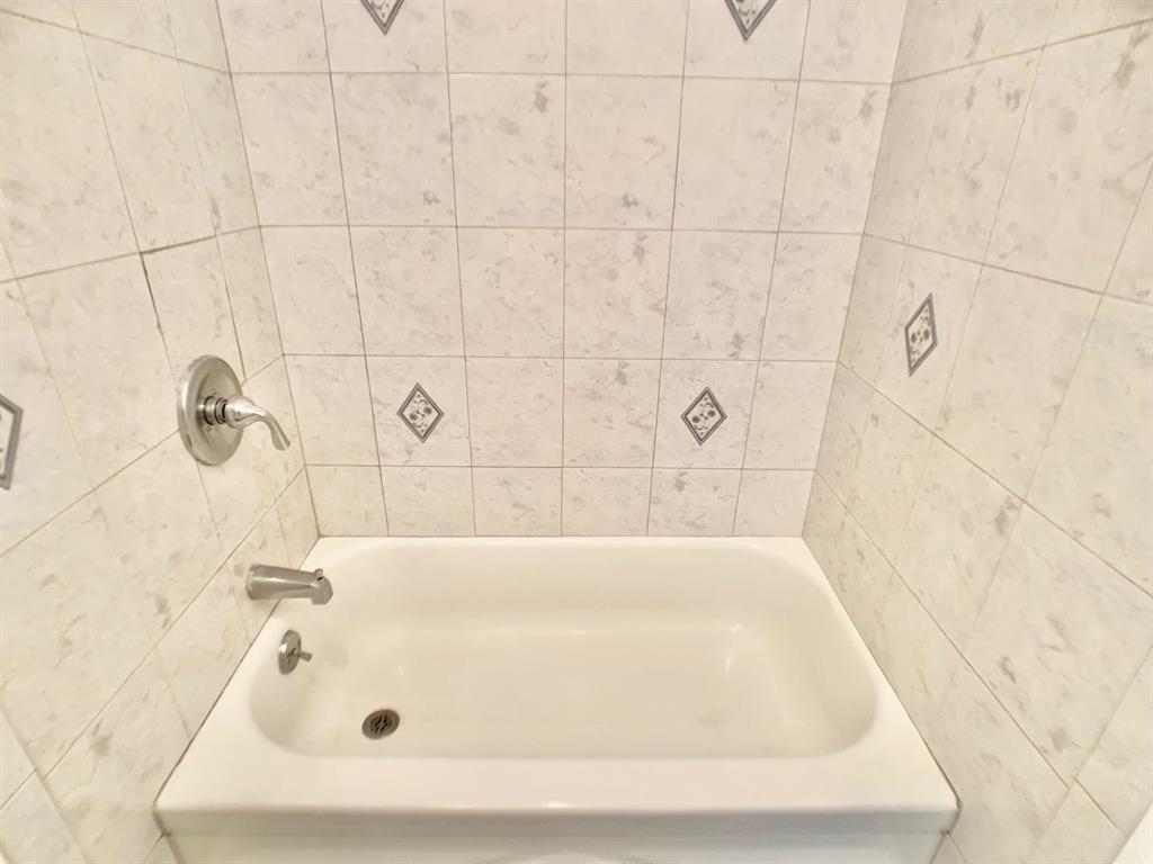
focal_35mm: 26
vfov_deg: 53.1
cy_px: 432
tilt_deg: -23.9
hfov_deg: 67.3
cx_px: 576
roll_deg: +0.1
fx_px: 866
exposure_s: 1/60
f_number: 1.8
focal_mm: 4.25
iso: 250
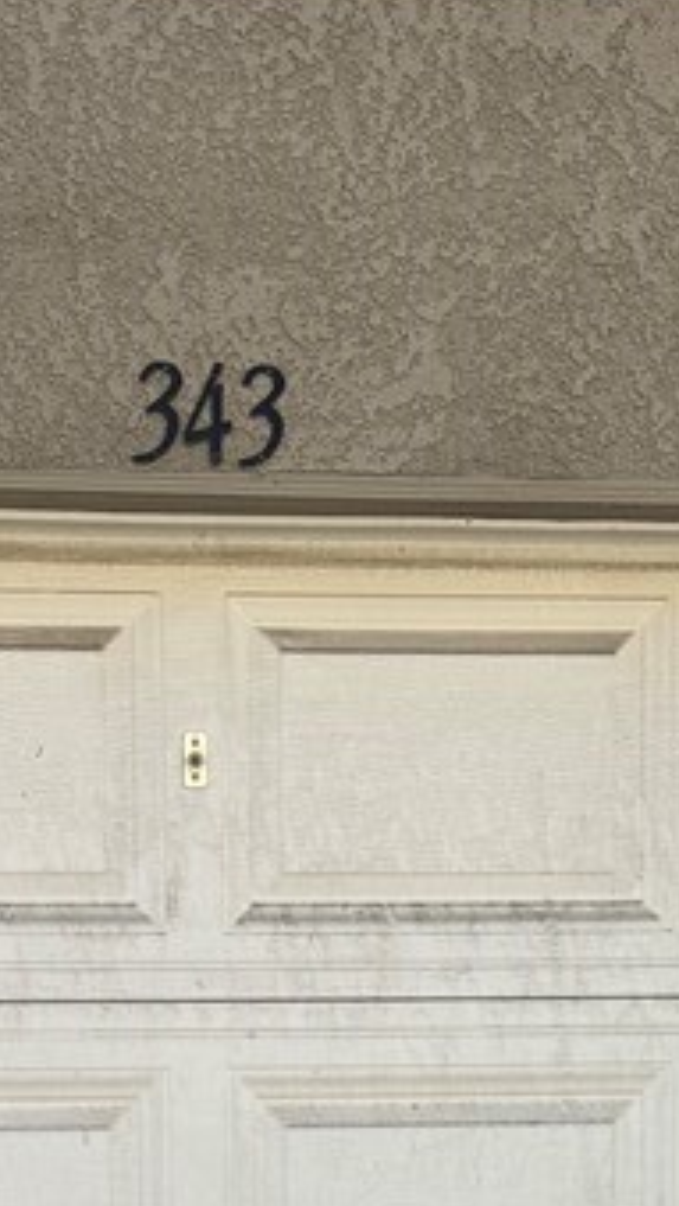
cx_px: 132
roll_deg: +0.9
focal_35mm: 79
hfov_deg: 15.2
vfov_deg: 25.0
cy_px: 1327
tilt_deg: -2.4
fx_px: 2525
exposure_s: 1/1560
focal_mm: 6.76
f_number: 1.78
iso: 80
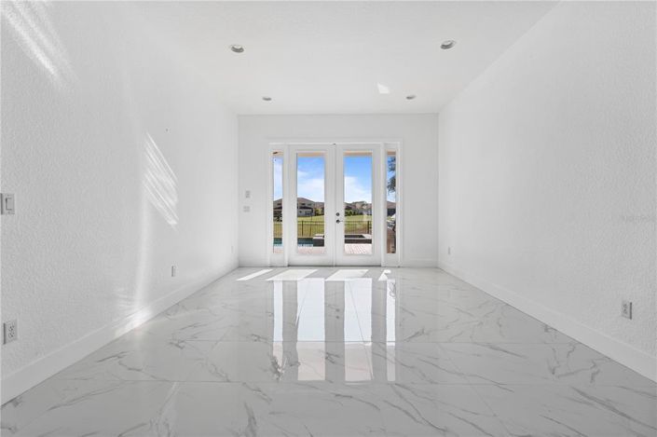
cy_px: 218
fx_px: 292
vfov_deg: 73.7
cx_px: 328
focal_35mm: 16
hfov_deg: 96.8
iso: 400
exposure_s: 1/40
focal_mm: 16
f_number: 9
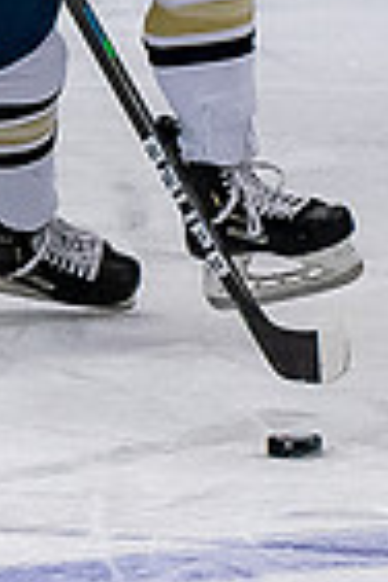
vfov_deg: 1.8
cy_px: -254
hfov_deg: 1.2
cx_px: -28
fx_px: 18542
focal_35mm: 1147
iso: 1600
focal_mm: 95
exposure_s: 1/800
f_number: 3.5
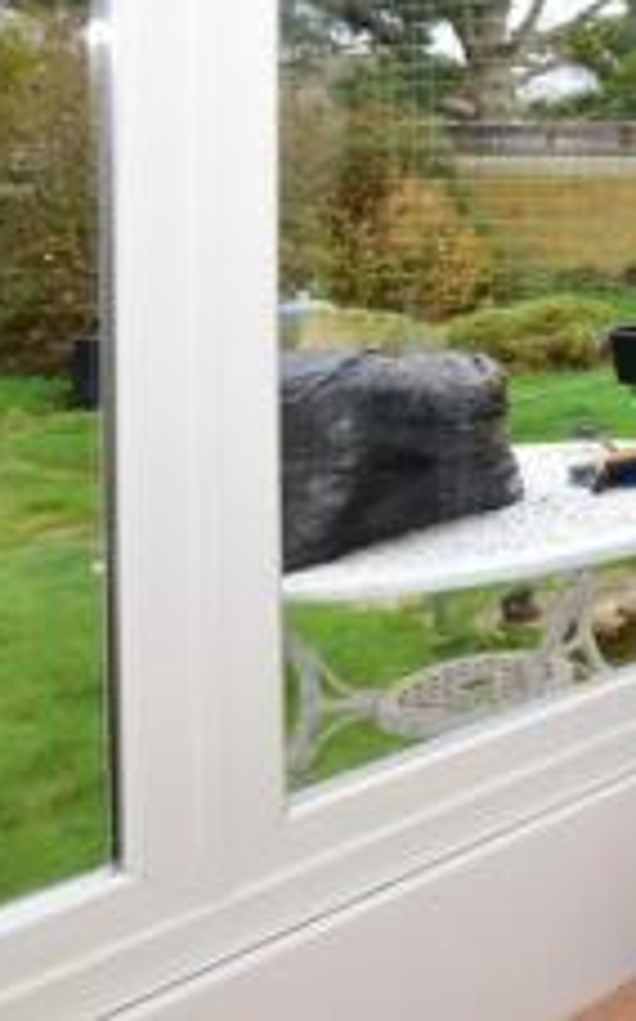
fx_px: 1223
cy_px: 137
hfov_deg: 17.3
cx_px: 1371
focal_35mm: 44
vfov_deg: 42.2
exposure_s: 1/200
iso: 640
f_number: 8
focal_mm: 10
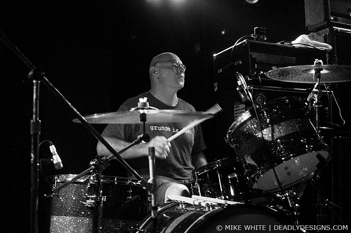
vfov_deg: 25.7
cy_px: 116
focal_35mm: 52
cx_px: 176
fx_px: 512
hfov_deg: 37.9
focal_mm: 35
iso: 1600
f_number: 2.8
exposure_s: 1/50
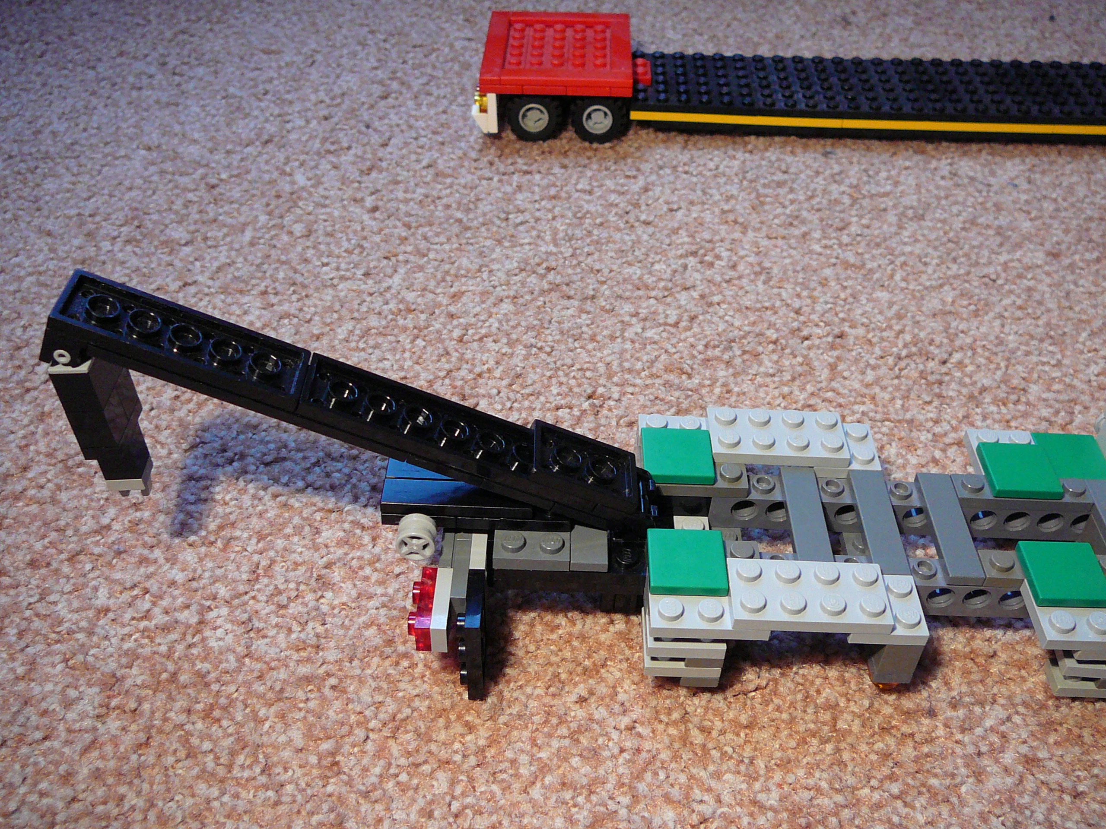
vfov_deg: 40.7
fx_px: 1118
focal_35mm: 35
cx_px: 553
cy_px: 414
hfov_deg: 52.6
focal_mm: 5.2
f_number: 2.8
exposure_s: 1/20
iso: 200
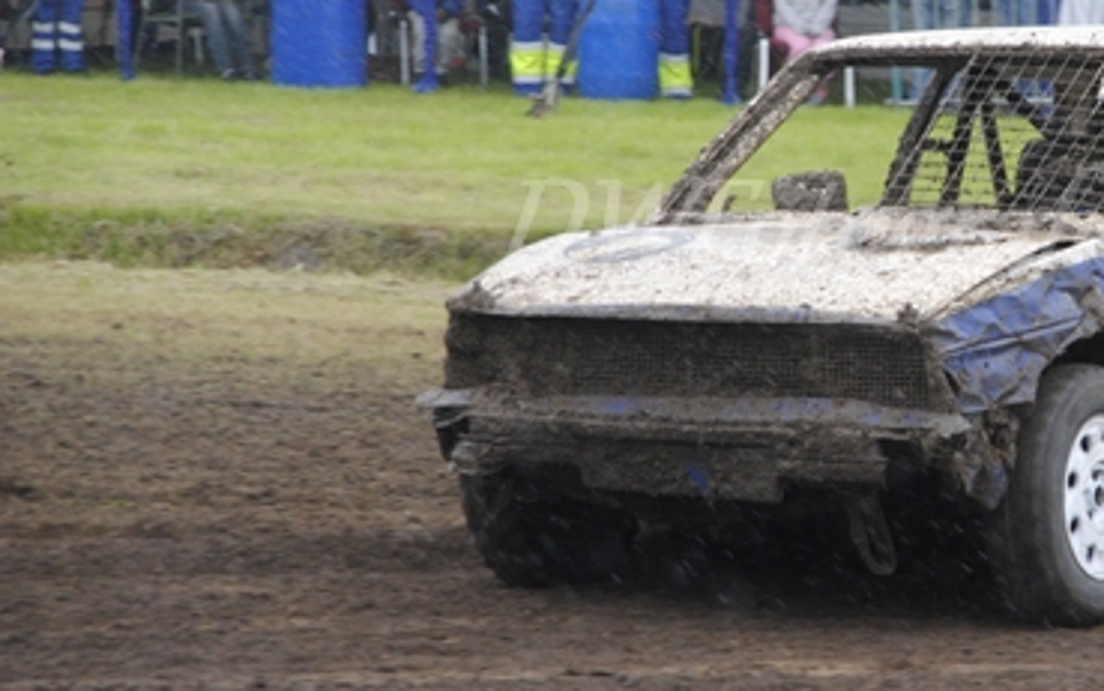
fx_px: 11586
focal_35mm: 385
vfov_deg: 3.4
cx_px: 904
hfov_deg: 5.5
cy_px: 224
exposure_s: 1/500
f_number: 5.6
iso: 720
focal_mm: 145
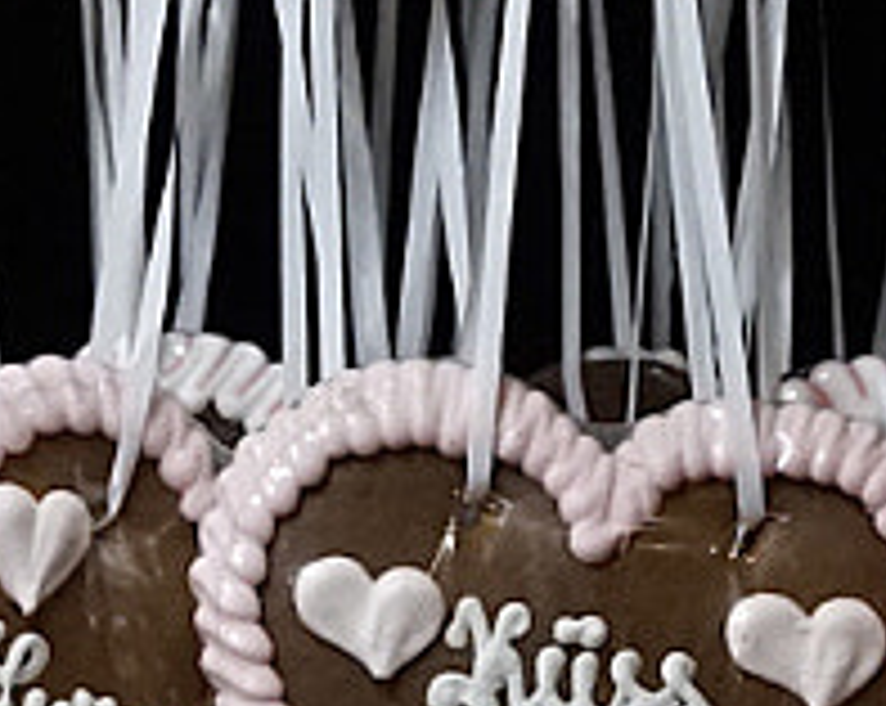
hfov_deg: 4.8
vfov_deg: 3.9
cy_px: 607
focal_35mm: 401
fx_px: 10495
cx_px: 306
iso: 2000
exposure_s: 1/320
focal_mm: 35
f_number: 4
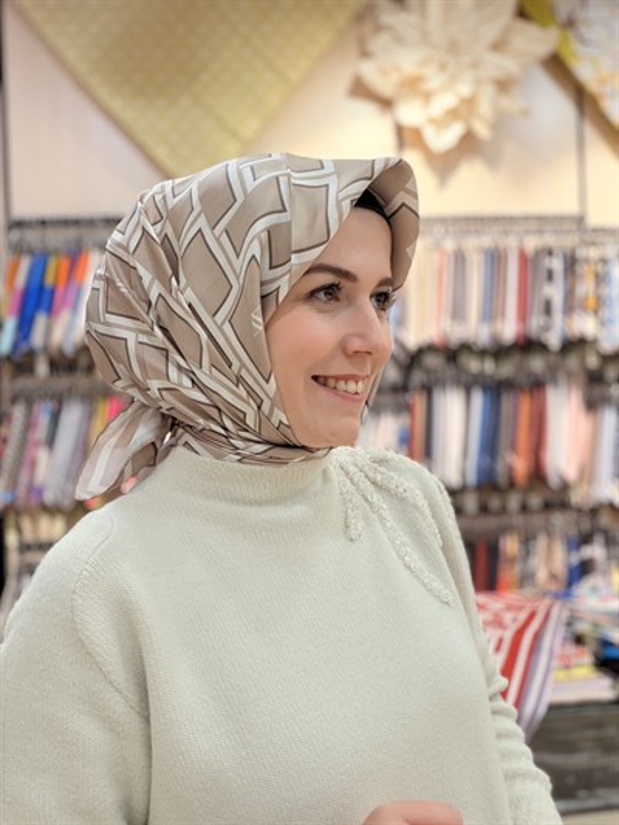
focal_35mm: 30
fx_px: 715
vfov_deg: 60.0
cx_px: 310
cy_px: 412
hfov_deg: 46.8
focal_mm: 2.71
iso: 80
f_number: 1.9
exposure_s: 1/50
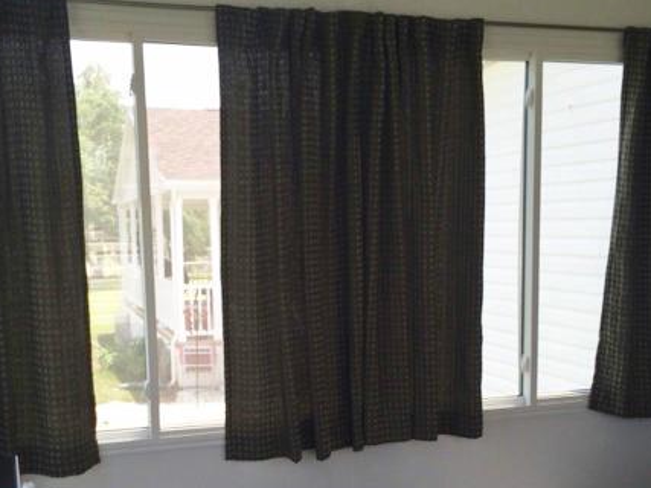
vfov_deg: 31.9
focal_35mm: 45
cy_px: 329
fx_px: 846
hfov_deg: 42.0
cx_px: 281
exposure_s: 1/206
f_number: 2.2
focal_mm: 4.12
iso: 32
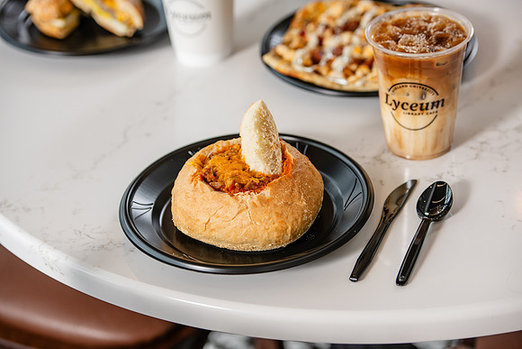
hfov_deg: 19.5
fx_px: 1523
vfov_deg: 13.0
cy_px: 174
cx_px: 261
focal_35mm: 105
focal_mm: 105
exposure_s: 1/200
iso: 500
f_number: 4
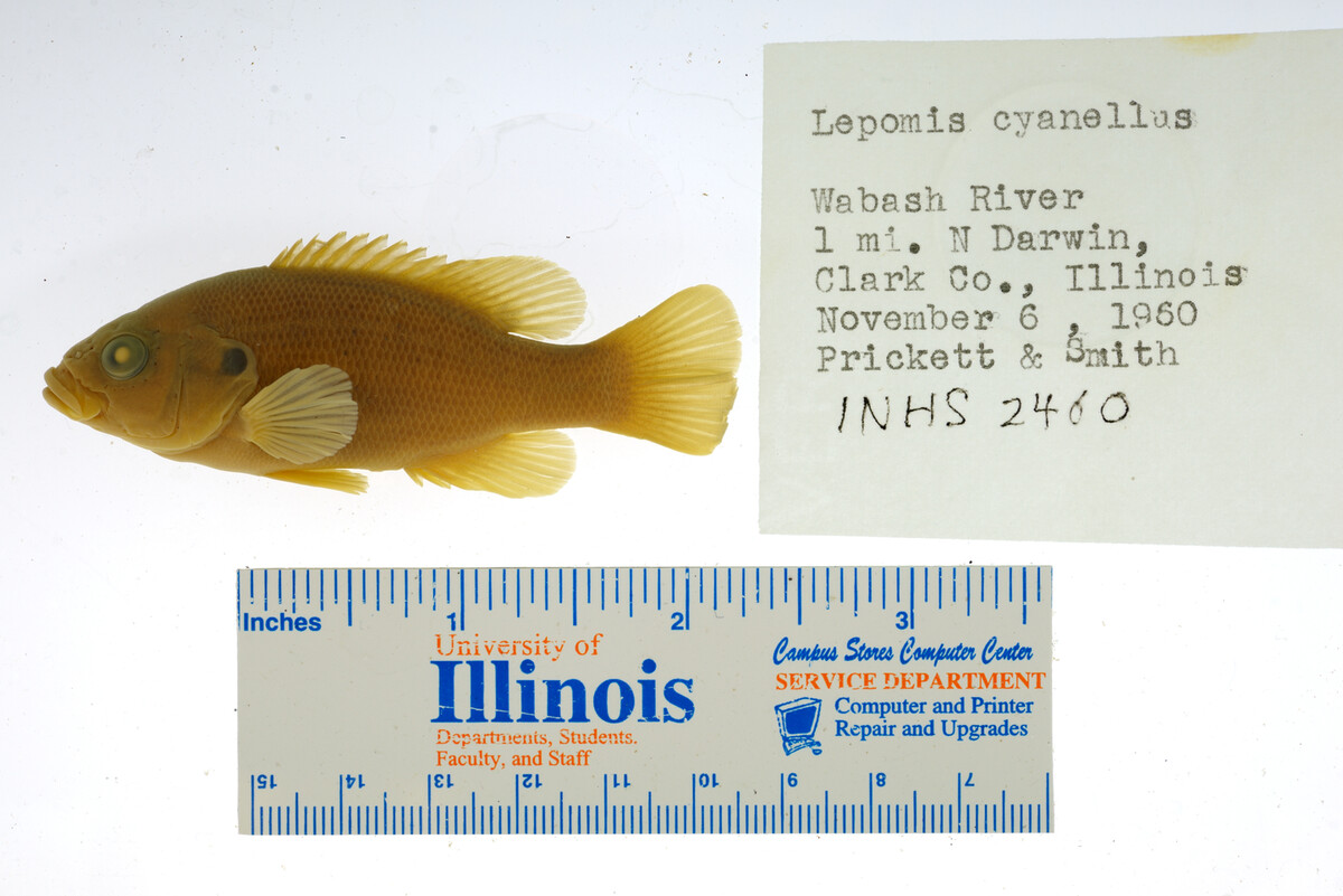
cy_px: 448
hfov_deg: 33.4
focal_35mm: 60
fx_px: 2239
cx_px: 672
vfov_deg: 22.6
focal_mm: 60
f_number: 10
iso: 100
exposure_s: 1/160
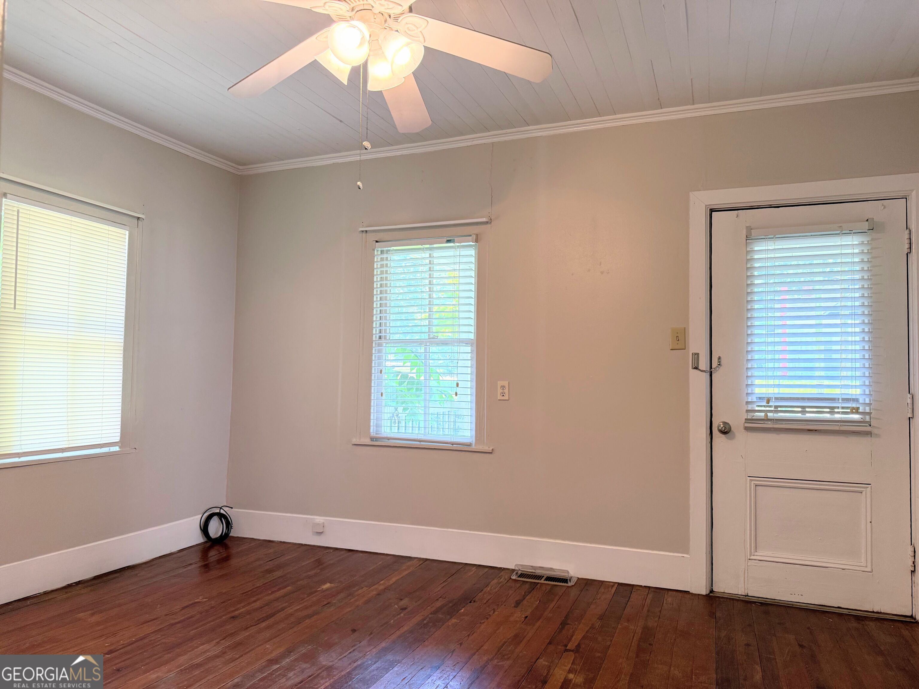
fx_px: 637
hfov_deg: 71.6
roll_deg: -1.4
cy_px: 344
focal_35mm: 24
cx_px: 460
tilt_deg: +2.3
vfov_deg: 56.8
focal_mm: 6.76
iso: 200
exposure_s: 1/120
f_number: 1.78
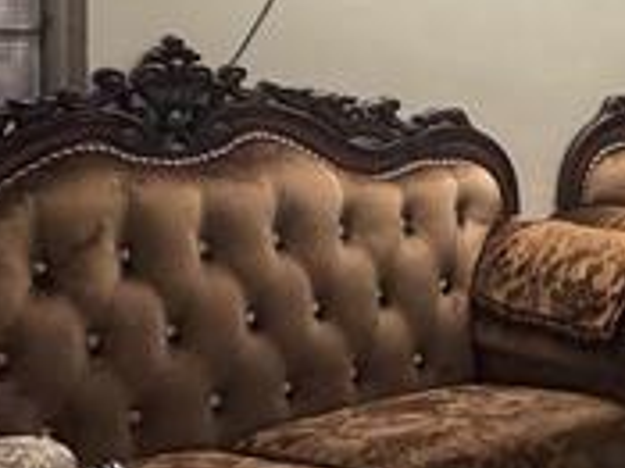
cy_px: 11
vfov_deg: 17.6
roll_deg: -1.3
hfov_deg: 19.3
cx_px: 1057
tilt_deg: +0.0
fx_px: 1480
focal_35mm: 82
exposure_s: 1/60
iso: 250
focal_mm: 2.22
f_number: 2.2
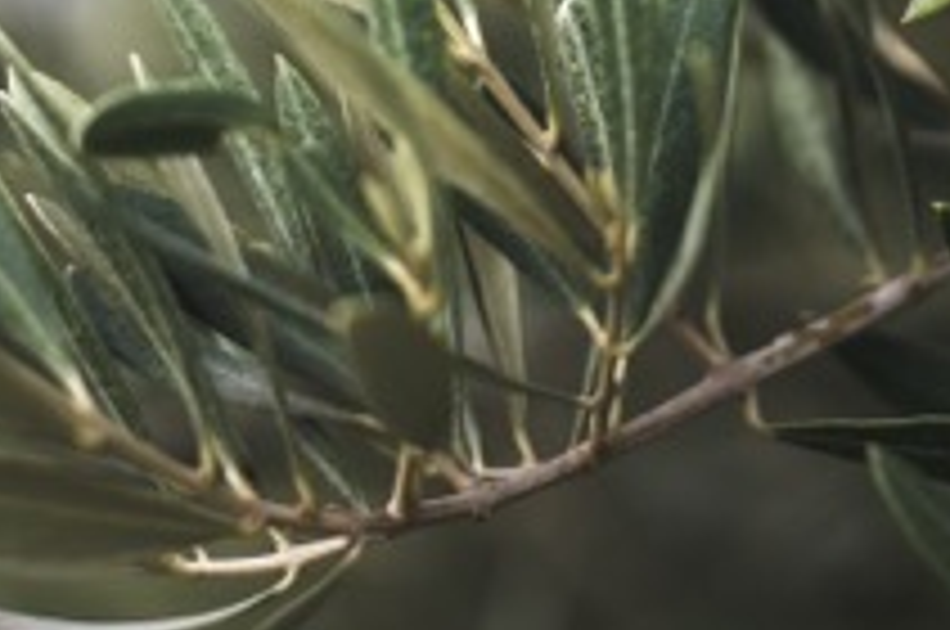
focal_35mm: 152
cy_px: -277
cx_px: 468
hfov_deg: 13.5
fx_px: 4005
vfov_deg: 8.8
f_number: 2.5
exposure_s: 1/500
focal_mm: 50
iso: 200
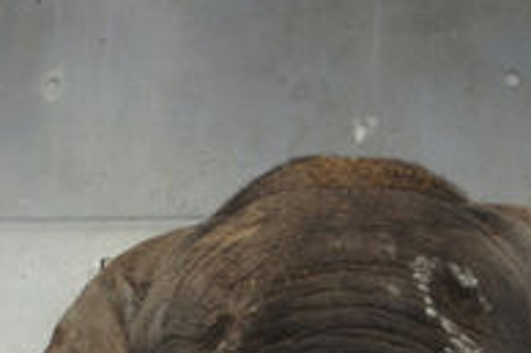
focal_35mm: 731
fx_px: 10778
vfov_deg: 1.9
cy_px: 614
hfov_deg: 2.8
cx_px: 47
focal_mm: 105
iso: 160
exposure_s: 1/500
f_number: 5.6
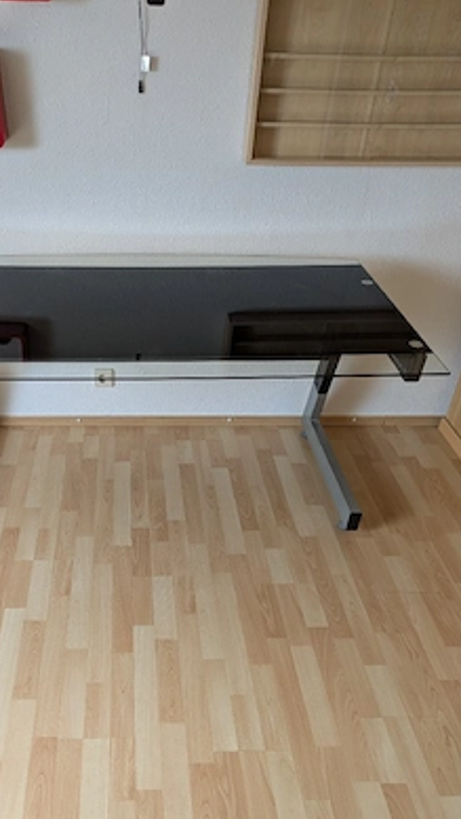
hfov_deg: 40.9
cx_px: 147
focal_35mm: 28
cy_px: 415
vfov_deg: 67.9
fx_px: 608
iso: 86
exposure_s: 1/25
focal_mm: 5.43
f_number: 1.89
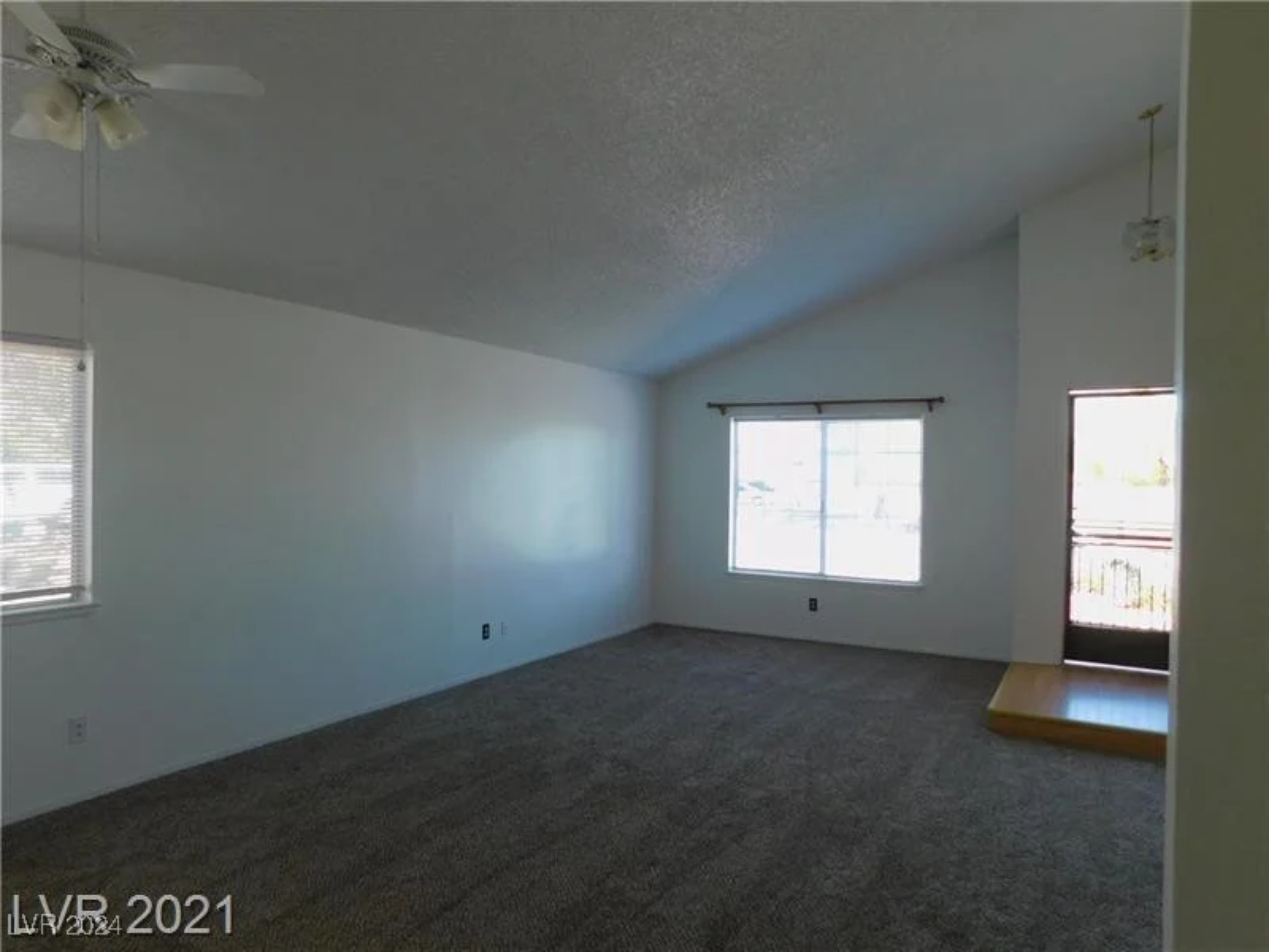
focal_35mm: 23
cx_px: 634
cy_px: 476
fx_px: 843
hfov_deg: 73.9
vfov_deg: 58.9
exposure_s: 1/50
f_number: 3
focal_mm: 4
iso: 125
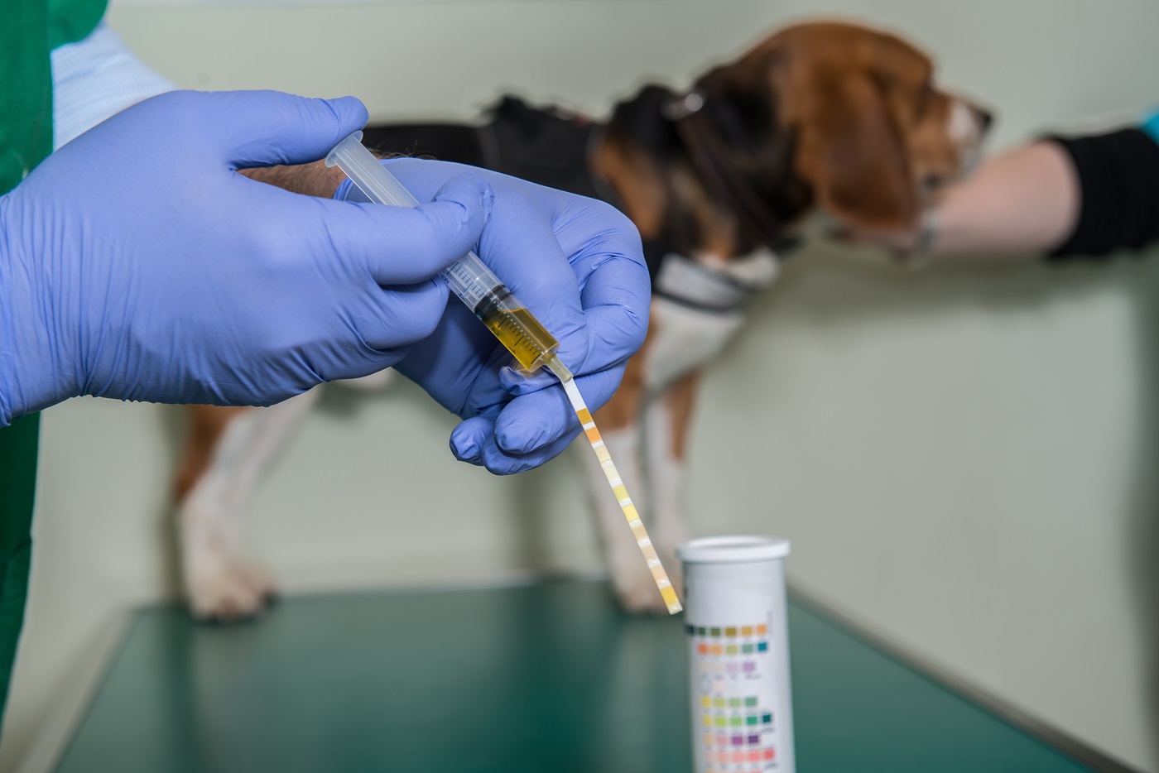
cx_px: 580
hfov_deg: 32.4
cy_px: 386
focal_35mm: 62
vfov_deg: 21.9
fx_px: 1996
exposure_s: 1/60
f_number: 6.3
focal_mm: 62
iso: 100
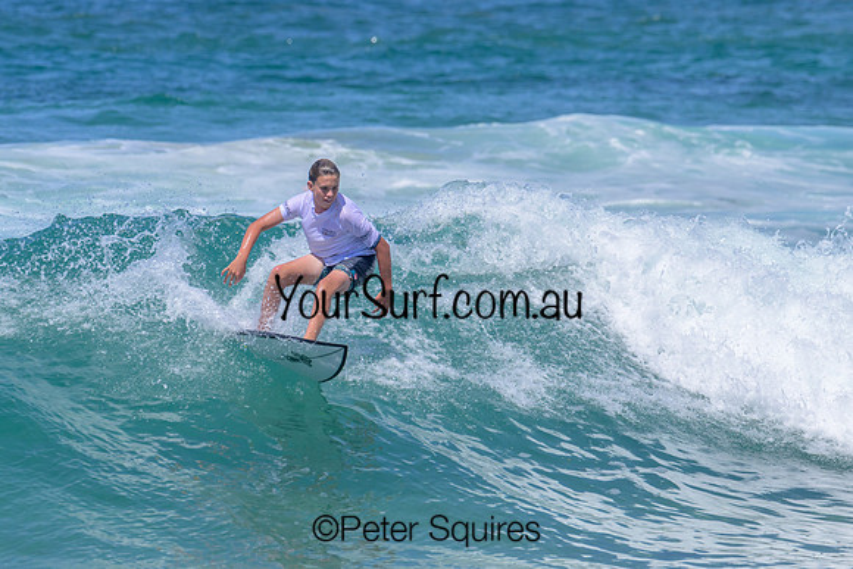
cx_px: 324
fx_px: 16345
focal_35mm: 690
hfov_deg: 3.0
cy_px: 246
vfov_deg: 2.0
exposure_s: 1/2000
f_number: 11
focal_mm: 530
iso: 640
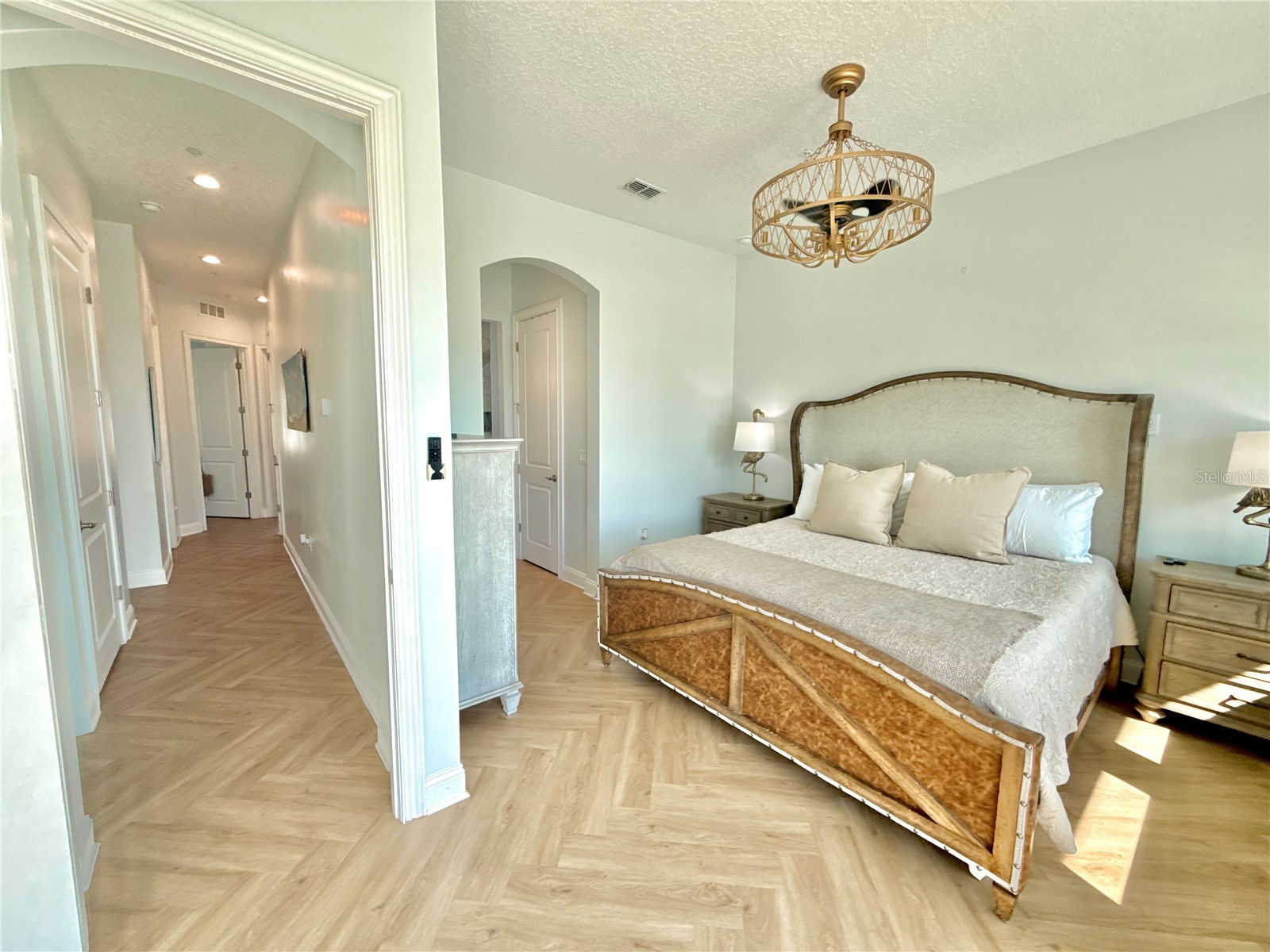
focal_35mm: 14
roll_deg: -0.6
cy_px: 476
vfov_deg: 85.7
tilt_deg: -6.5
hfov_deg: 102.1
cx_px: 635
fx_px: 514
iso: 50
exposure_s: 1/193
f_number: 2.2
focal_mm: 2.22
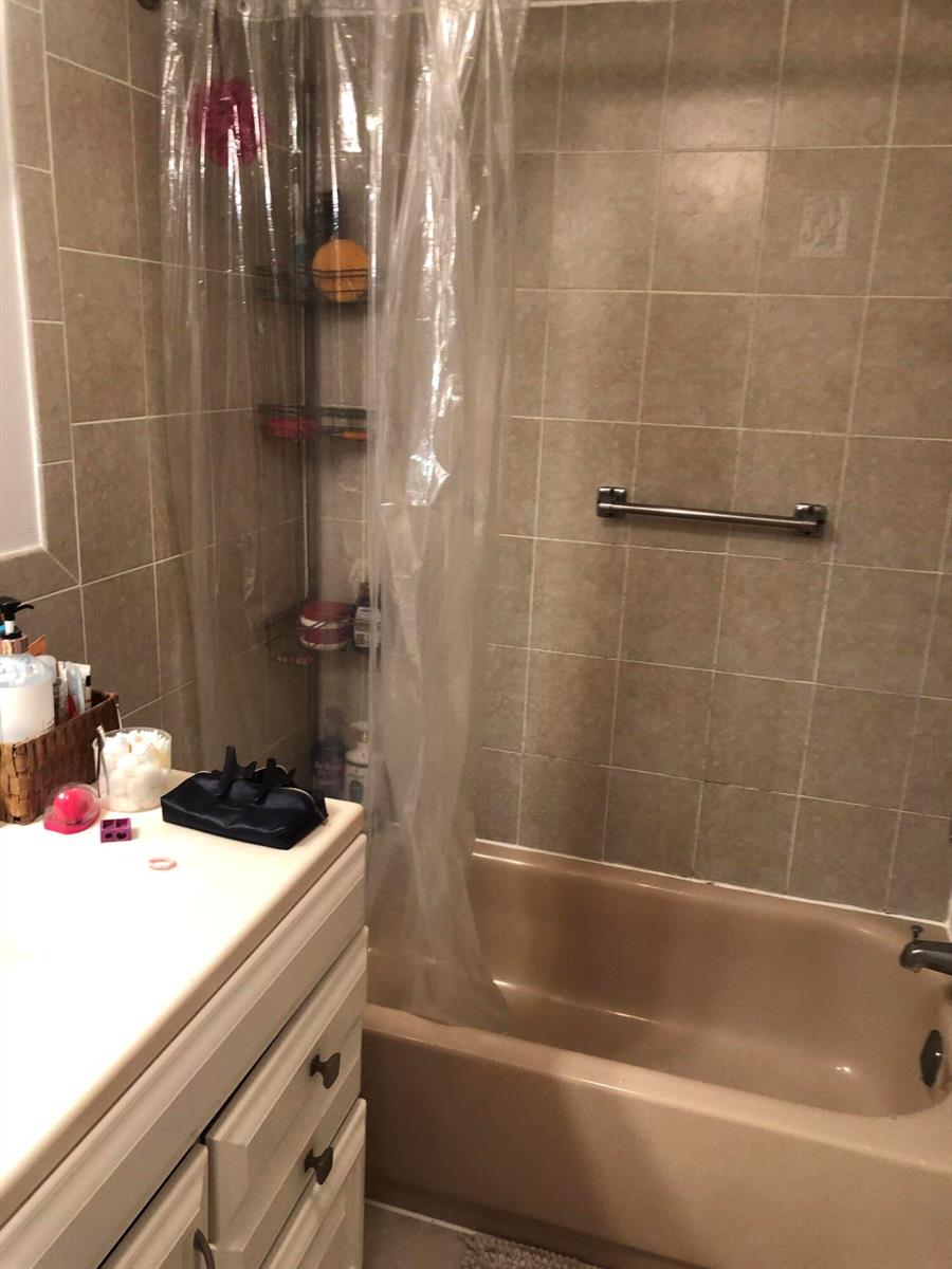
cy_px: 634
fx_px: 1027
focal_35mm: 28
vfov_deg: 63.4
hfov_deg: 49.7
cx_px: 476
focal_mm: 4
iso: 40
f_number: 1.8
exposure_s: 1/15
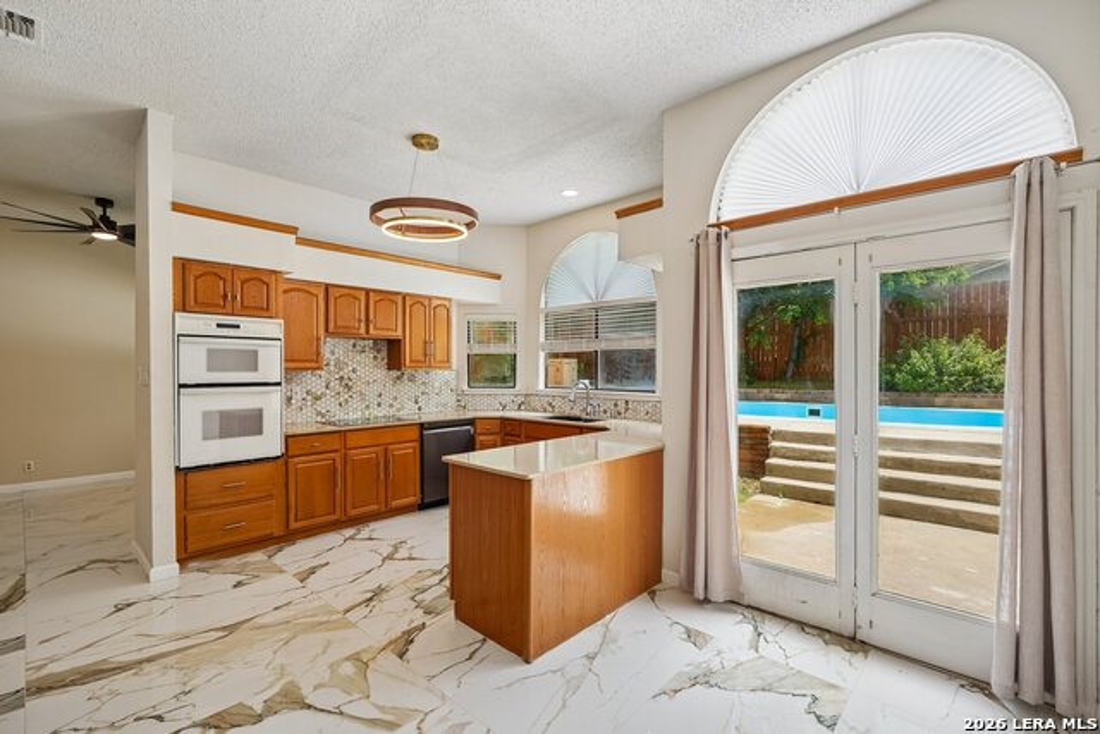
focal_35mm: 16
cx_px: 550
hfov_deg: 96.7
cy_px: 367
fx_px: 489
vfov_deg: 73.8
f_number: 8
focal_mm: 16
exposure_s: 1/60
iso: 100
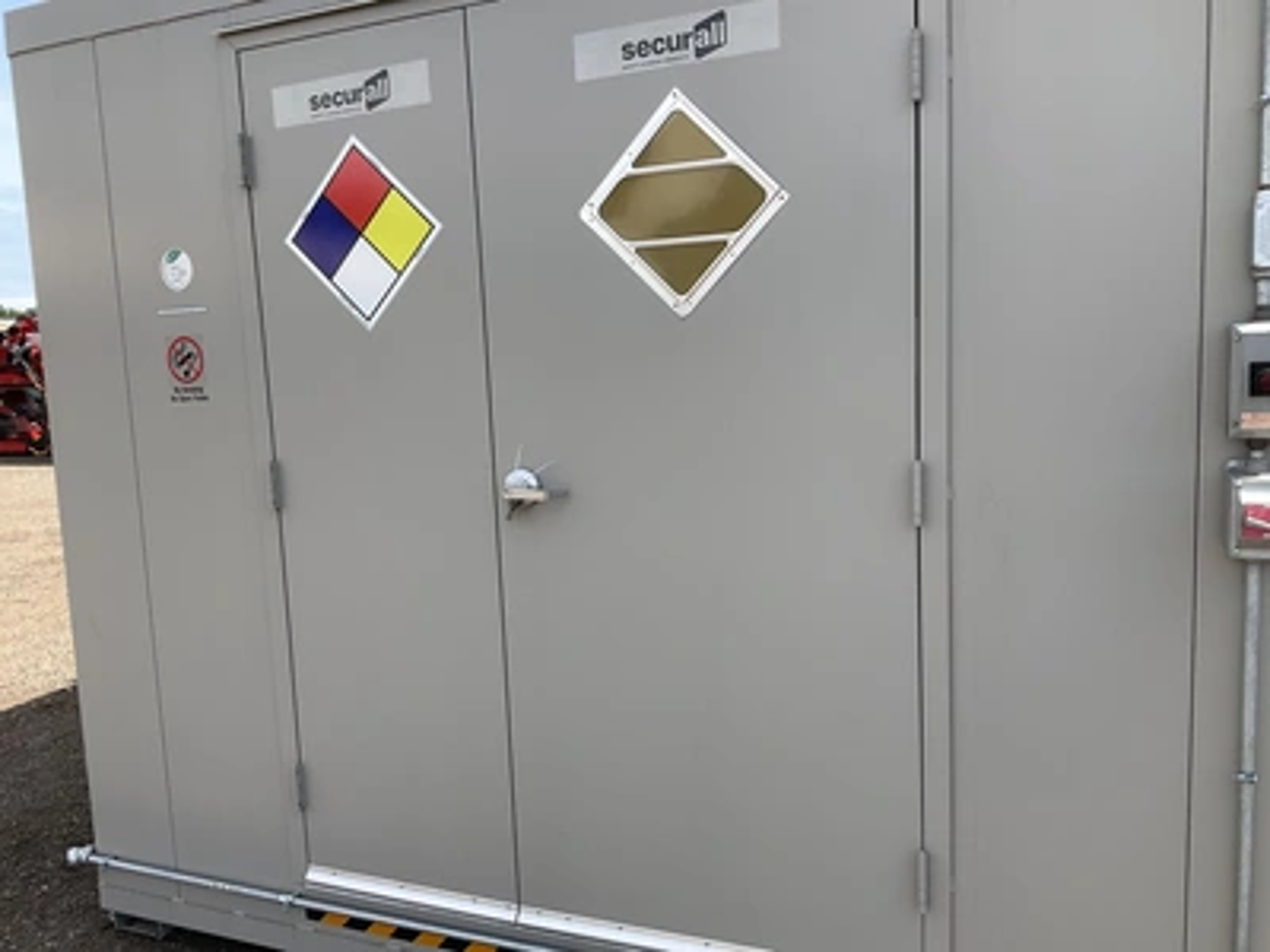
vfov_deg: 48.2
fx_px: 1064
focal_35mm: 29
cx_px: 635
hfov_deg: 61.7
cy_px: 476
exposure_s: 1/1076
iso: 25
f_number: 1.8
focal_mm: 3
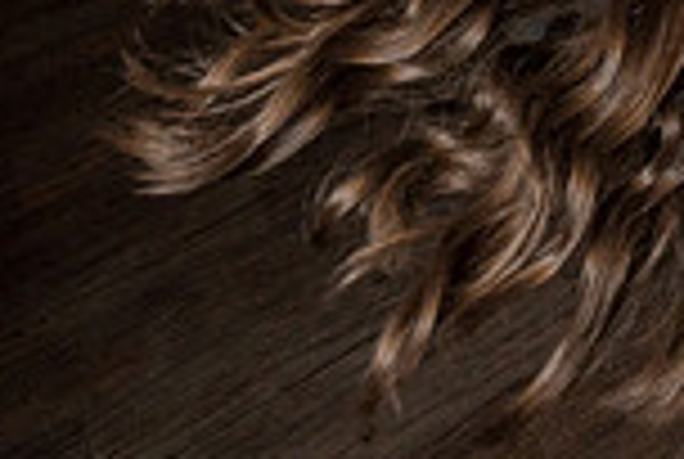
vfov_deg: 18.3
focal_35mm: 65
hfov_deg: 22.4
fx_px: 1237
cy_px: -258
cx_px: 1144
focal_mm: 16
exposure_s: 1/200
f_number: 5.6
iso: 2000
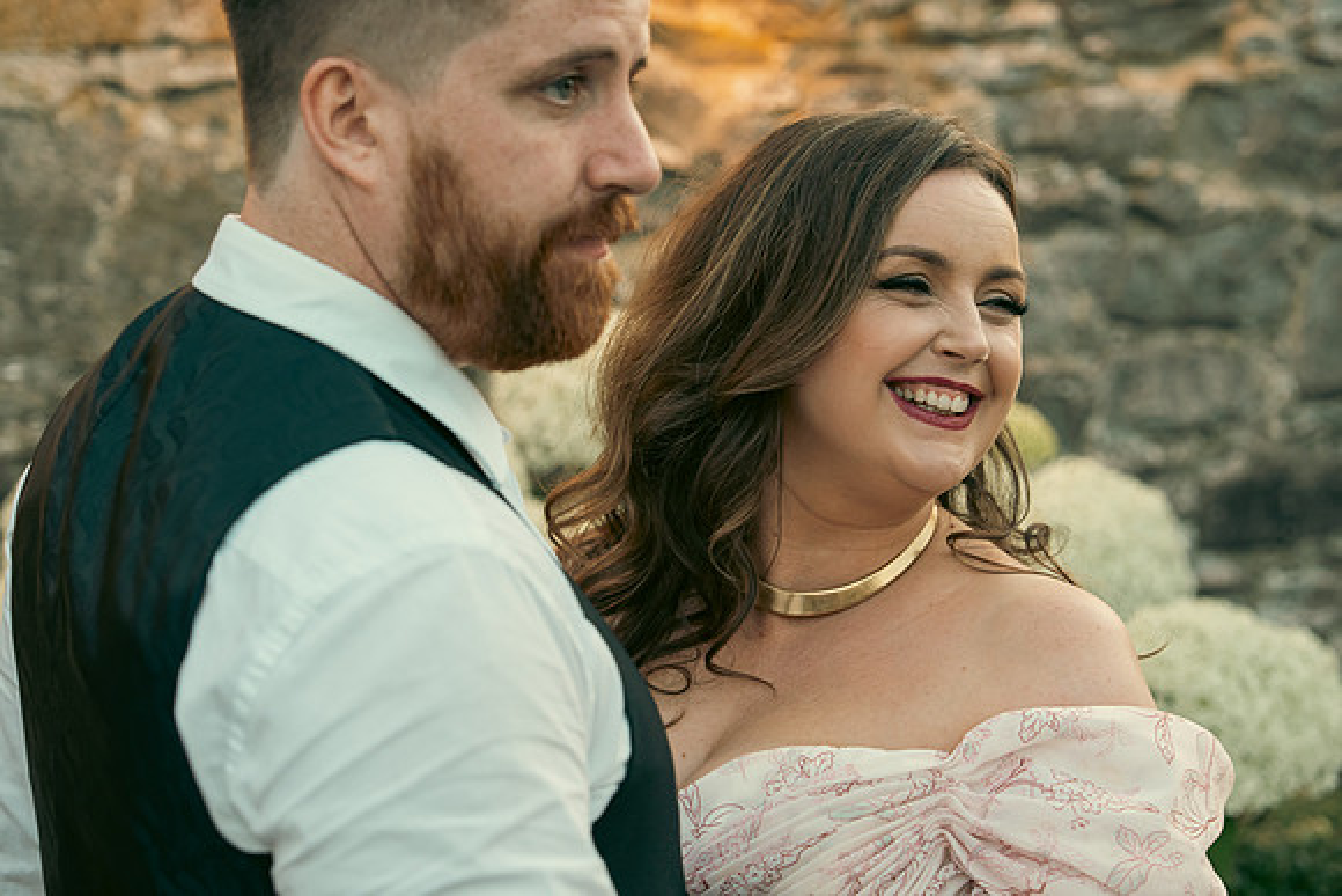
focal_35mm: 105
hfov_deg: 19.5
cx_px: 671
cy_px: 448
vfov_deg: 13.0
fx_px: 3915
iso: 320
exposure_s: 1/160
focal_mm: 70
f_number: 3.2
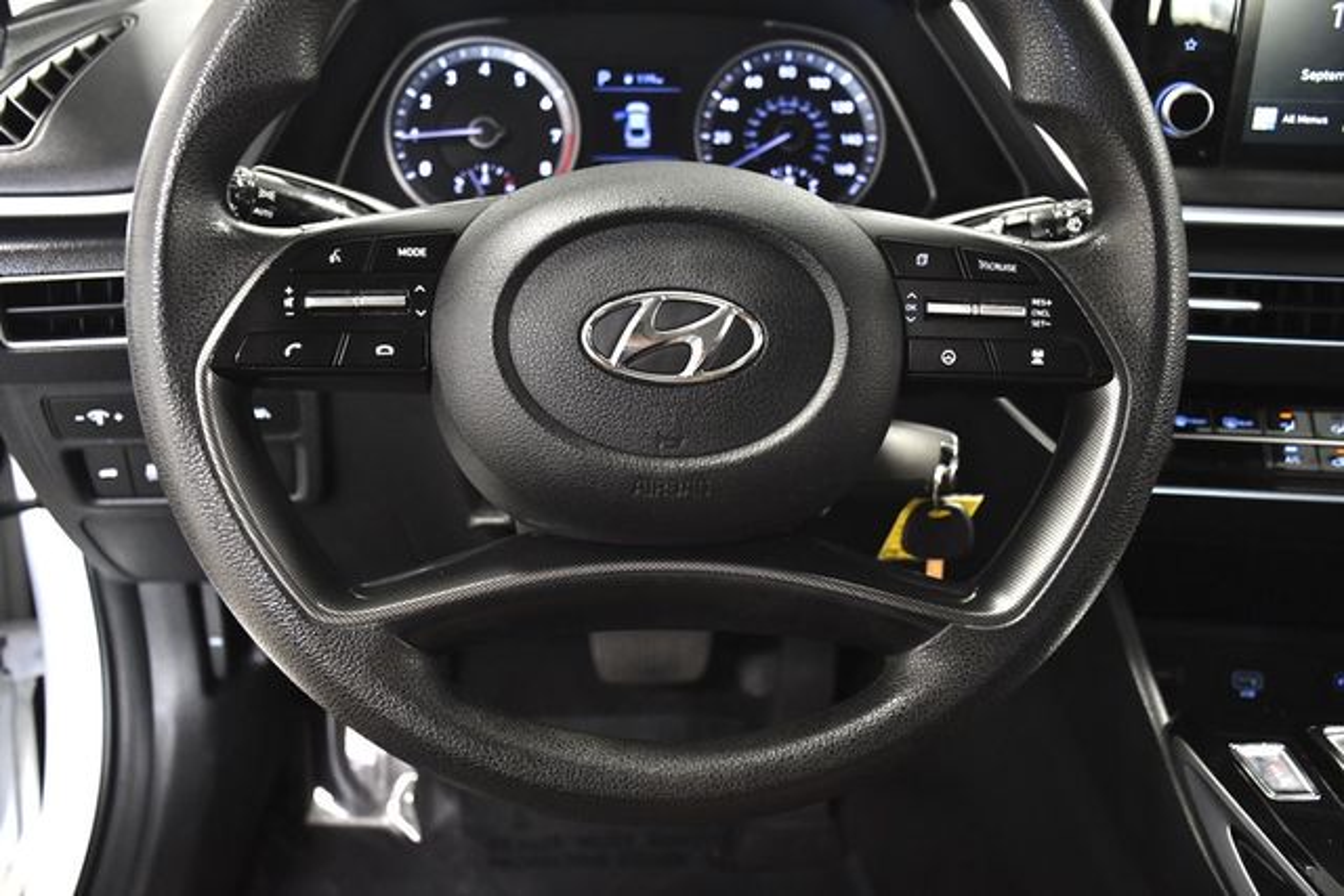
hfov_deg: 55.8
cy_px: 448
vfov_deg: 38.9
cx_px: 672
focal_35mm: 34
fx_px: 1270
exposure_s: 1/250
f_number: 3.8
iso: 2500
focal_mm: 23
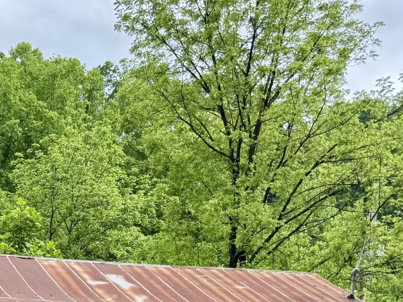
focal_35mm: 67
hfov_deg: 26.5
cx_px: -49
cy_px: 372
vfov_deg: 20.4
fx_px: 780
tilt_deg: -4.9
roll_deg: -3.2
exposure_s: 1/1215
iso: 80
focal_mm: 6.76
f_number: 1.78
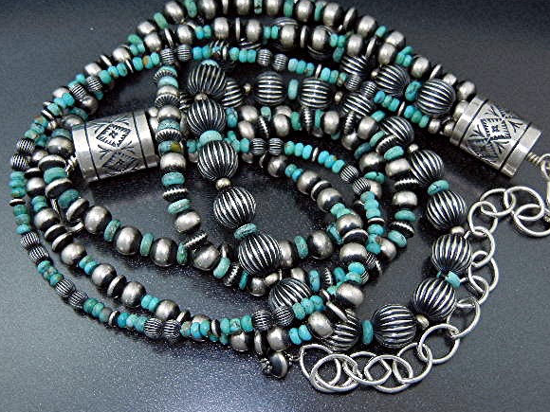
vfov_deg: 33.6
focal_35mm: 43
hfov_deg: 43.8
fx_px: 683
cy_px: 191
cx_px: 270
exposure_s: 1/30
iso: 200
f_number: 3.7
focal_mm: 7.1
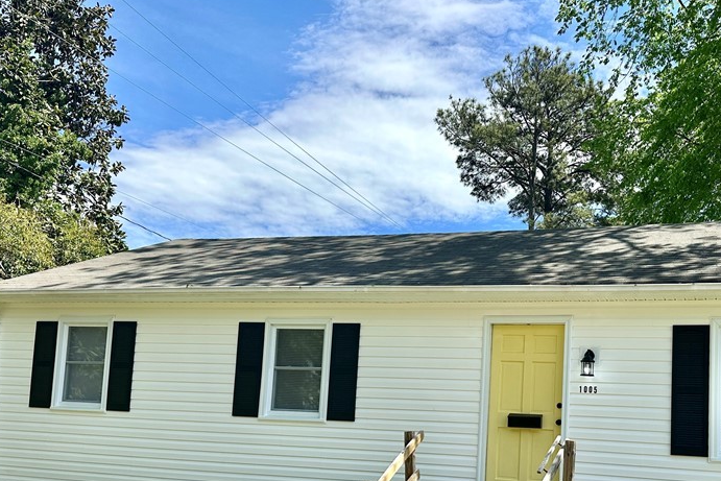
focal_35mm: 37
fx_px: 741
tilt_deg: +5.0
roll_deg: -2.8
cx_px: 470
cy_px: 360
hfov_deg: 51.1
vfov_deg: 35.2
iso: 80
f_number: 1.78
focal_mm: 6.86
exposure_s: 1/3717
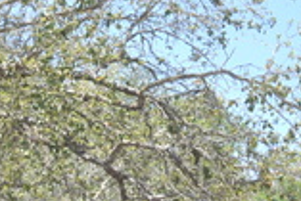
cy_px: 330
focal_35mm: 110
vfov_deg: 11.8
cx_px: -176
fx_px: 921
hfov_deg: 16.6
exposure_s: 1/250
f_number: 8
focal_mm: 18
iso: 200
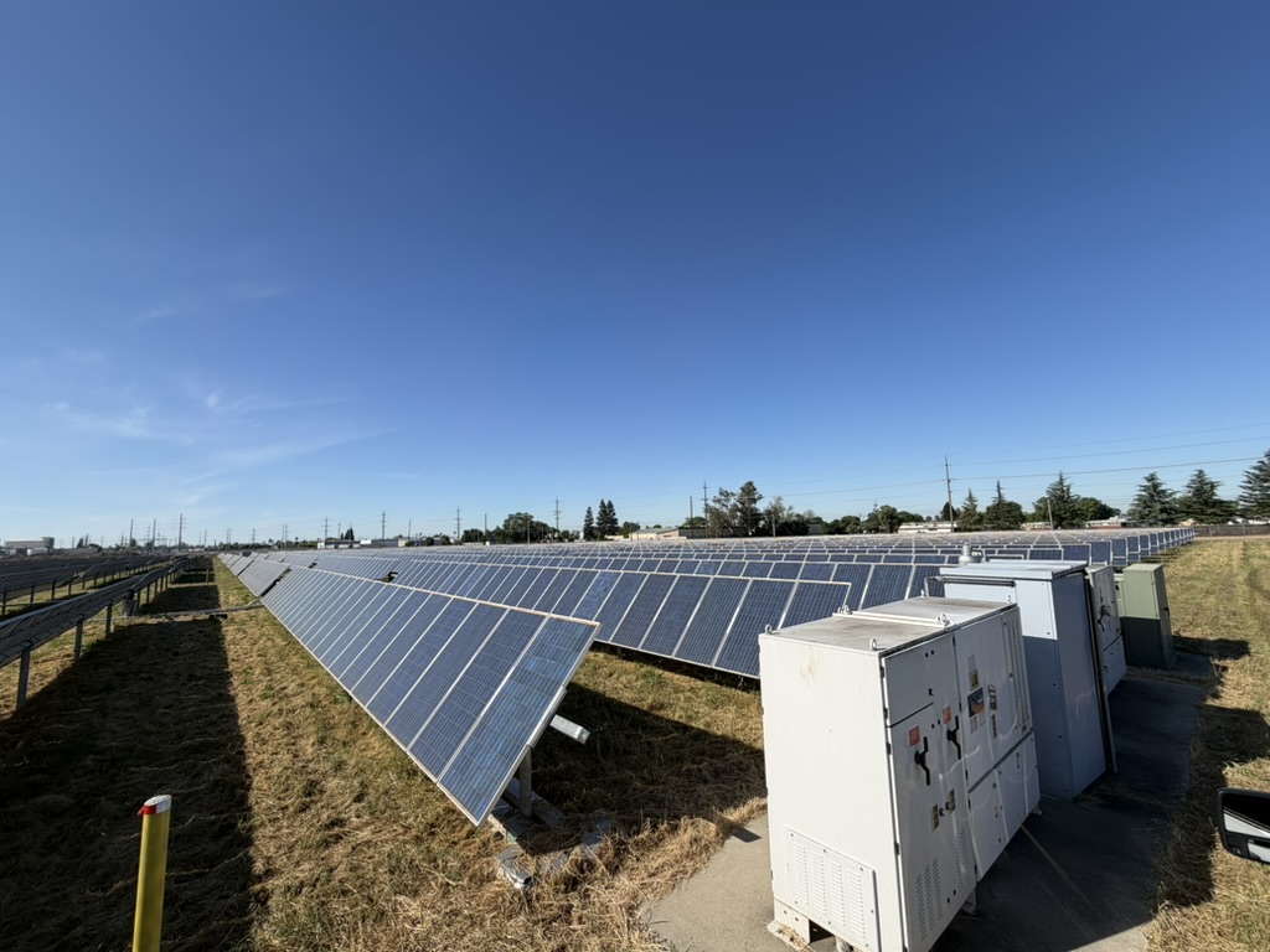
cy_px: 476
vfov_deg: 85.7
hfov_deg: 102.1
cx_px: 635
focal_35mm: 14
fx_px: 514
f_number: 2.2
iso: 20
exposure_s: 1/1050
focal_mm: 2.22
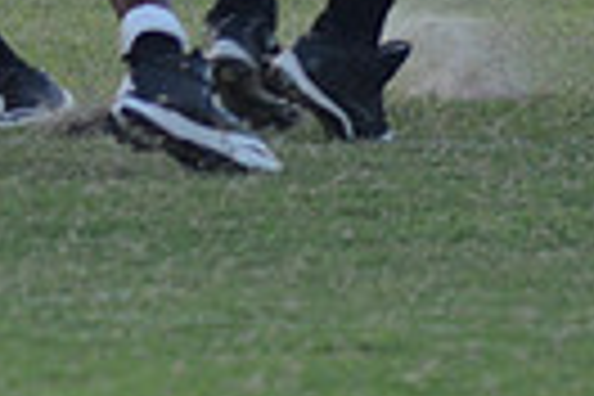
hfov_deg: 1.6
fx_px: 21679
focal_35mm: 1314
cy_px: -432
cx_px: -148
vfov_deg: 1.0
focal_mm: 200
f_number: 5.6
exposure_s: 1/640
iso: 800
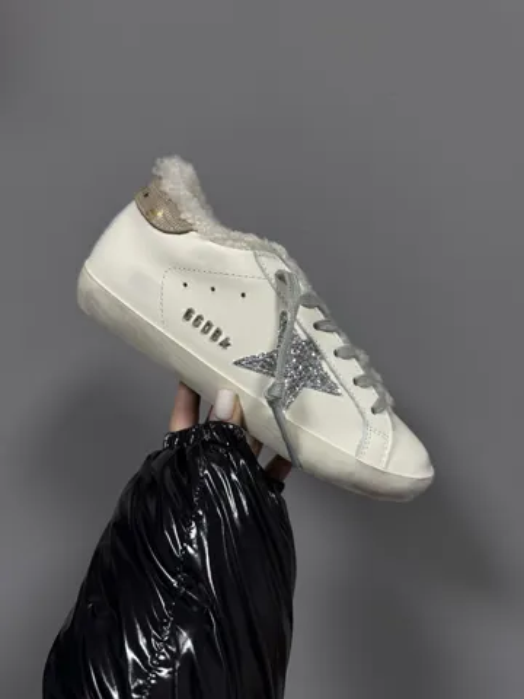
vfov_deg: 71.6
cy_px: 350
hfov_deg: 56.8
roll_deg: +0.6
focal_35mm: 24
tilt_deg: -7.6
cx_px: 262
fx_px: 484
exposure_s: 1/99
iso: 200
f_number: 1.78
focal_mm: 6.76
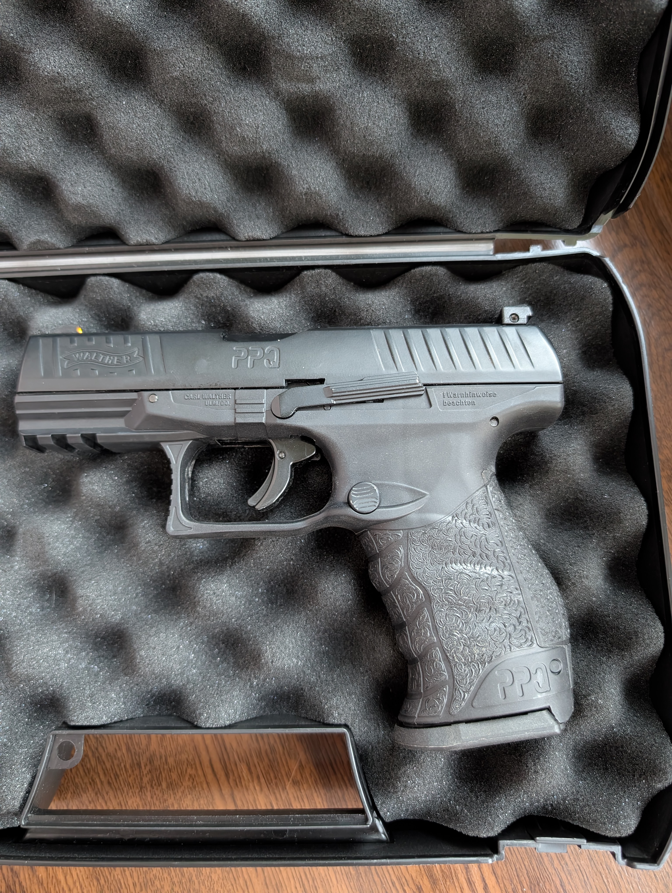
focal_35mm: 24
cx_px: 336
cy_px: 446
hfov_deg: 56.9
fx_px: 620
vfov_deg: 71.5
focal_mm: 6.9
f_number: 1.68
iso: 1321
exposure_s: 1/23.8
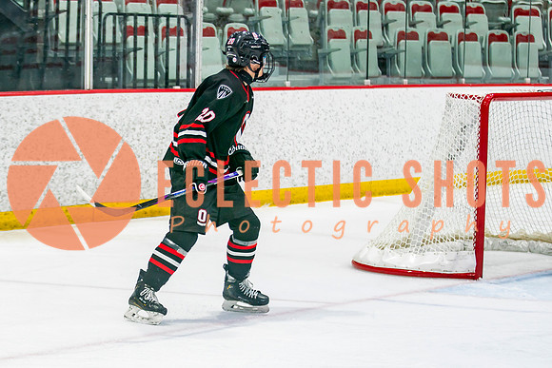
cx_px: 138
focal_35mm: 155
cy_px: 203
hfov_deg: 13.2
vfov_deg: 8.9
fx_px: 2372
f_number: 2.8
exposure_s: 1/640
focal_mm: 88
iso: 500
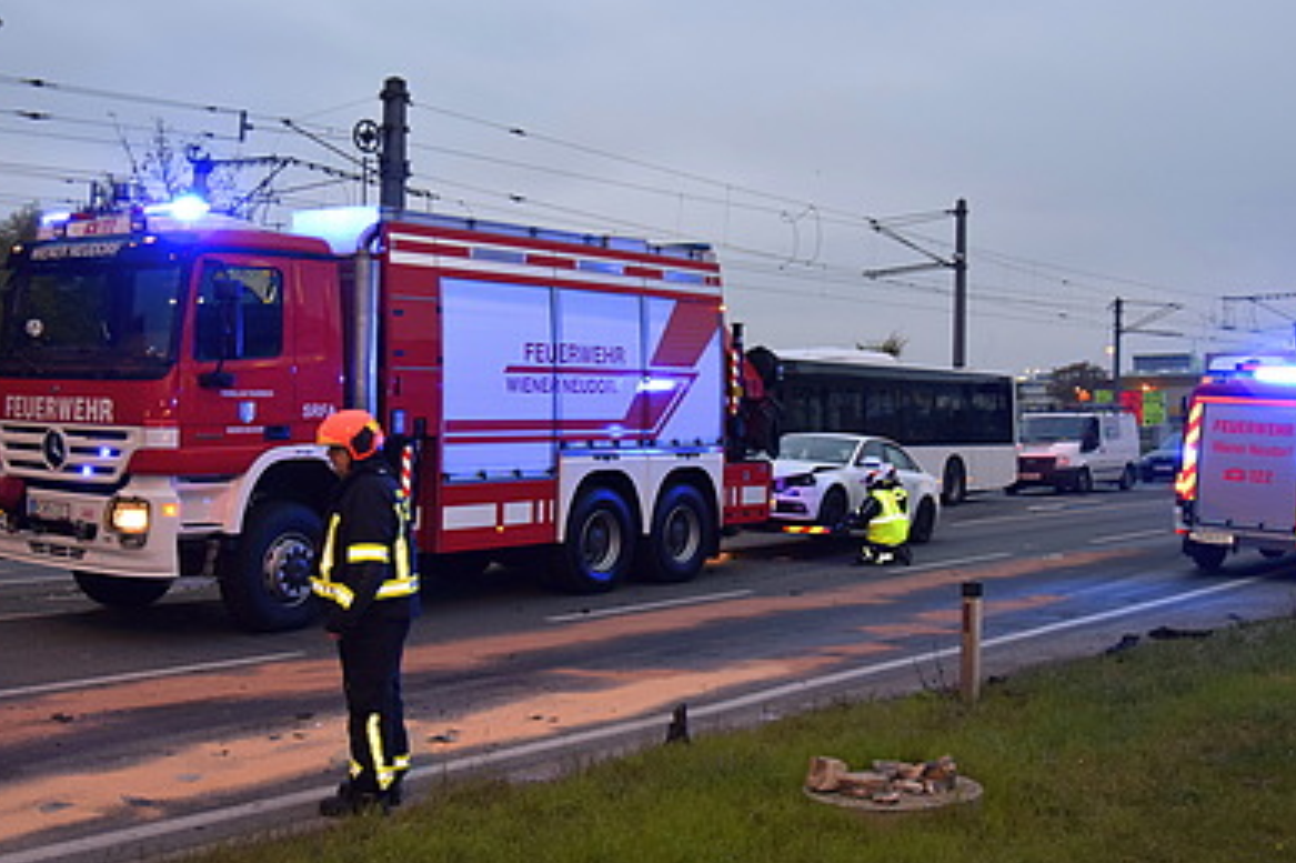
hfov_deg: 44.5
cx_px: 688
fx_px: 1583
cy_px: 405
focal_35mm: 44
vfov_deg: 30.5
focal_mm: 24
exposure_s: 1/60
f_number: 4
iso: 800
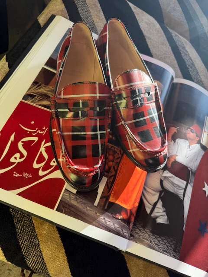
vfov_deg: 71.6
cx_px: 104
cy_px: 138
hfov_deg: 56.8
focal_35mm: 24
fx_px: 192
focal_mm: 6.76
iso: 100
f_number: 1.78
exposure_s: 1/470
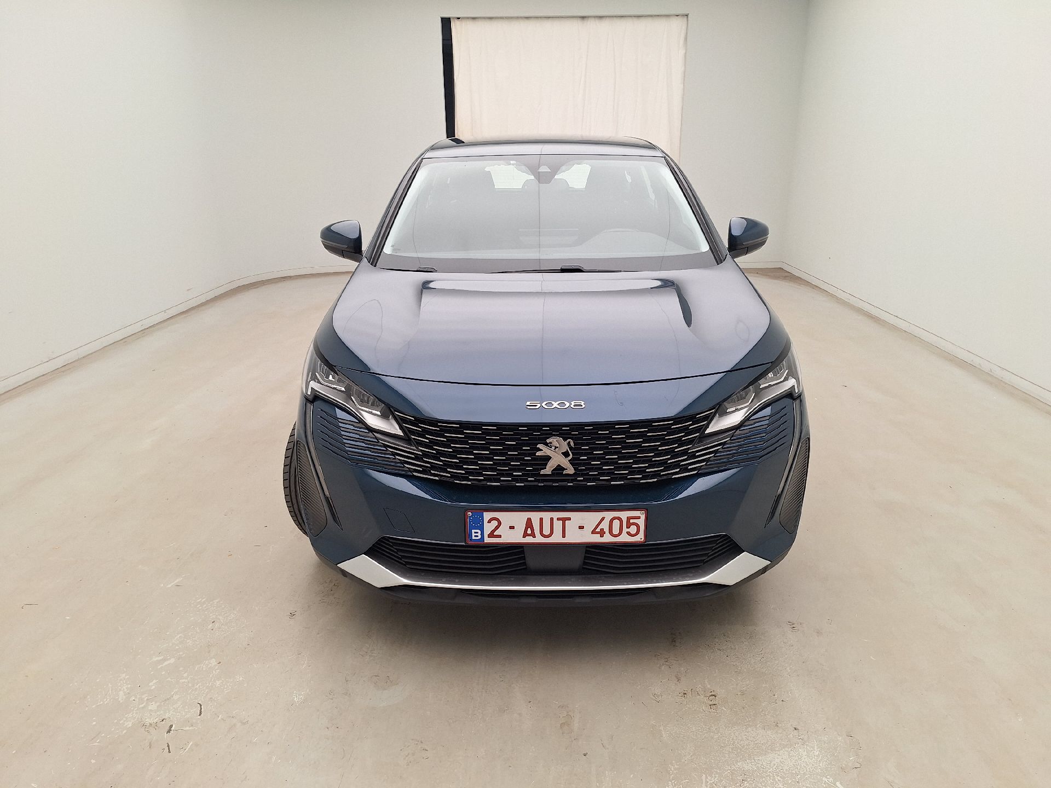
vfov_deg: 58.9
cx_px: 526
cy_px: 394
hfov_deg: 73.9
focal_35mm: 23
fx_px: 698
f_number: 1.8
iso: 40
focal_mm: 5.54
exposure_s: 1/100
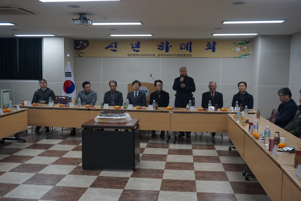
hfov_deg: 51.3
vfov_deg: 35.5
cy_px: 100
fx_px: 314
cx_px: 150
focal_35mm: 38
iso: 1000
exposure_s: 1/160
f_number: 4.5
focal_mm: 25
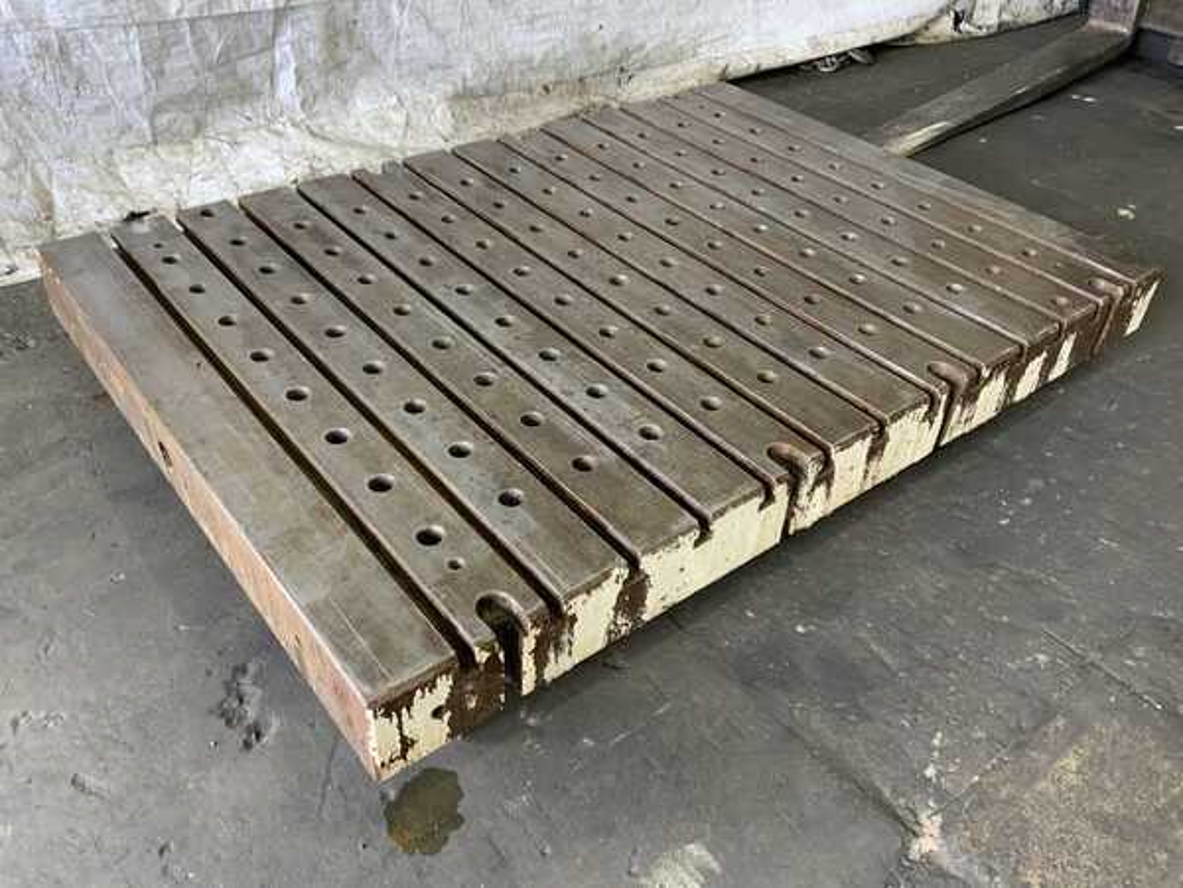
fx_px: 991
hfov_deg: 61.7
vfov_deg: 48.2
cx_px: 592
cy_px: 444
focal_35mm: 29
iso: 100
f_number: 1.8
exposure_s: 1/60
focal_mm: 3
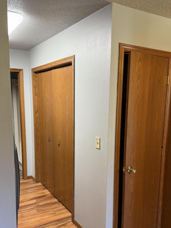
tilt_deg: -10.2
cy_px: 136
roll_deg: -1.1
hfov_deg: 42.9
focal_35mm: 33
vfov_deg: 55.0
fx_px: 217
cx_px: 86
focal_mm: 6.76
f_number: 1.78
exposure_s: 1/60
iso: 200
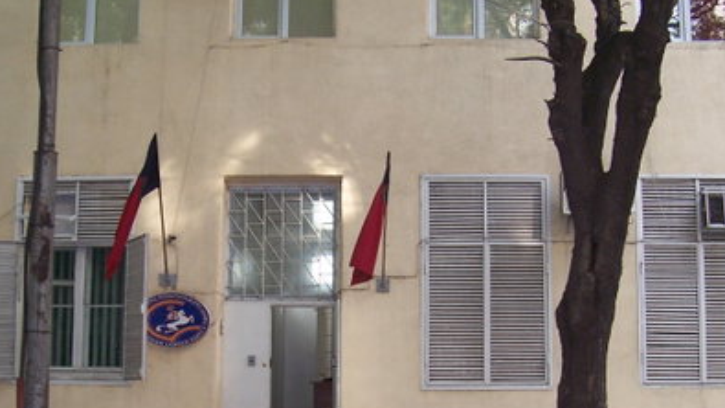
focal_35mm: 50
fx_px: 961
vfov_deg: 23.7
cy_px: 293
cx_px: 362
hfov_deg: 41.3
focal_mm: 5.6
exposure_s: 1/60
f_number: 2.7
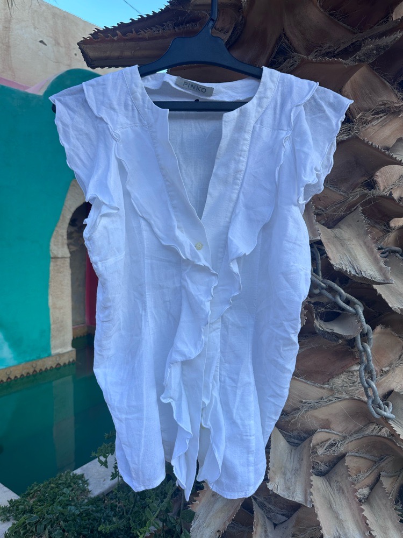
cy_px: 269
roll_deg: -0.6
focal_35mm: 24
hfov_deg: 56.8
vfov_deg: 71.6
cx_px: 202
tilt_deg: -4.0
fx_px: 373
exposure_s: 1/121
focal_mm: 6.86
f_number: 1.78
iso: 64
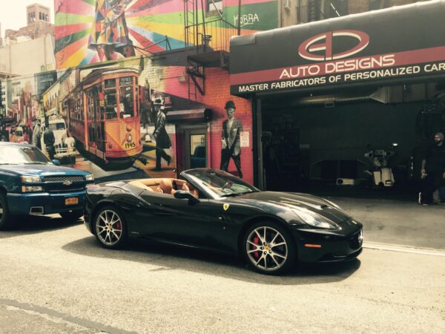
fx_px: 373
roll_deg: -0.6
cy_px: 167
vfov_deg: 48.2
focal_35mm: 29
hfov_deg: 61.7
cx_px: 222
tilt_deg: -2.7
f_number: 2.2
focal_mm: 4.15
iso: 32
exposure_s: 1/581
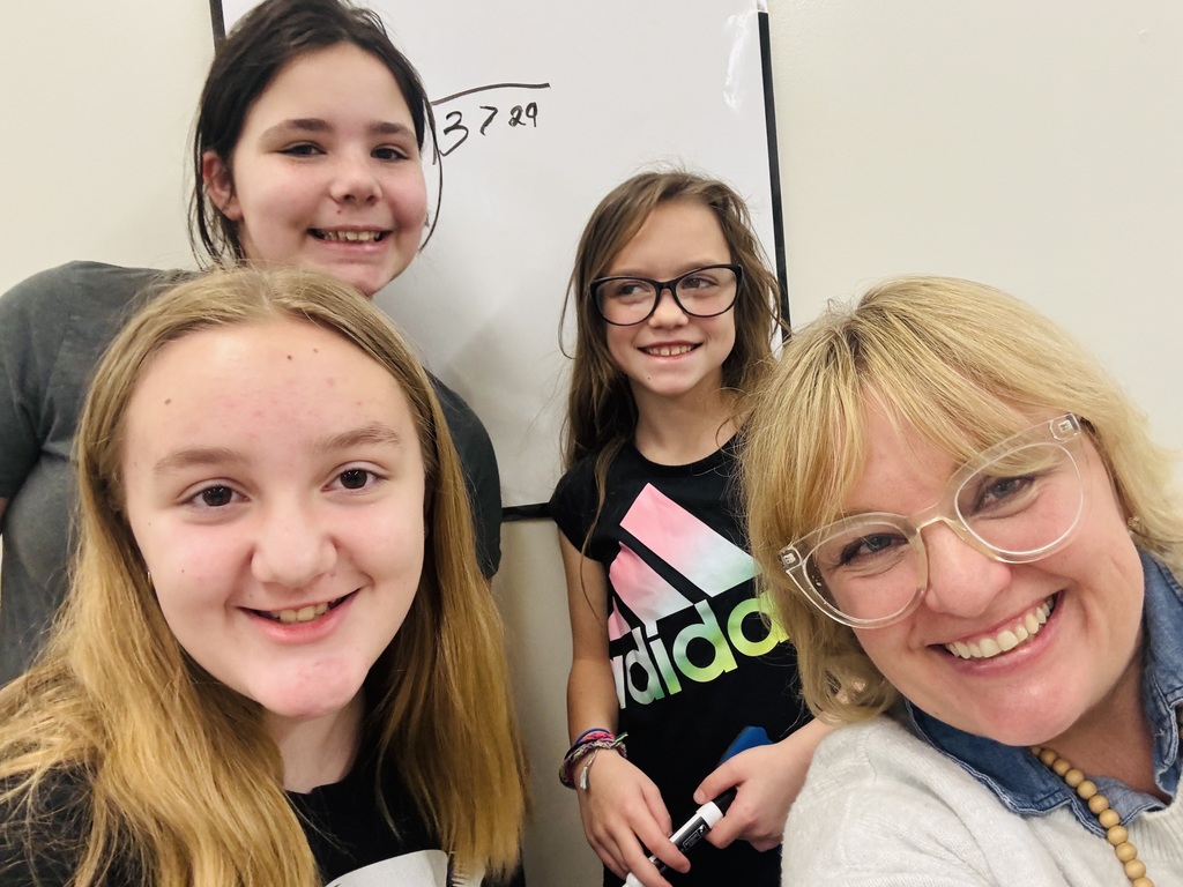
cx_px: 592
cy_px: 444
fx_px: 786
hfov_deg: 73.9
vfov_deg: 58.9
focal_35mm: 23
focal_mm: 2.69
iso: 200
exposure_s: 1/60
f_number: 1.9
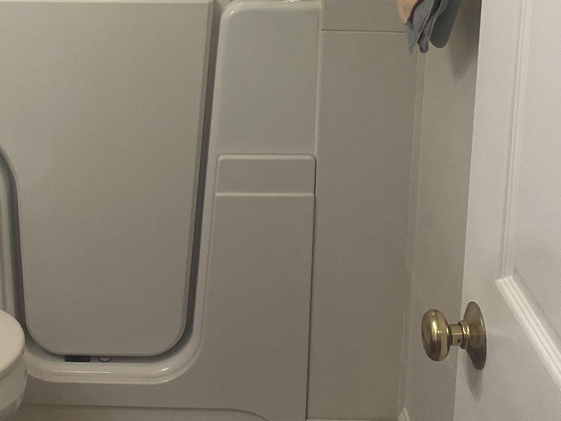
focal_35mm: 77
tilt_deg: -11.6
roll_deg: +0.1
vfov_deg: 18.2
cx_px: 102
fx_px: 1248
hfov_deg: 24.9
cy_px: -77
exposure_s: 1/120
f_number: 1.6
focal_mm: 4.2
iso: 100
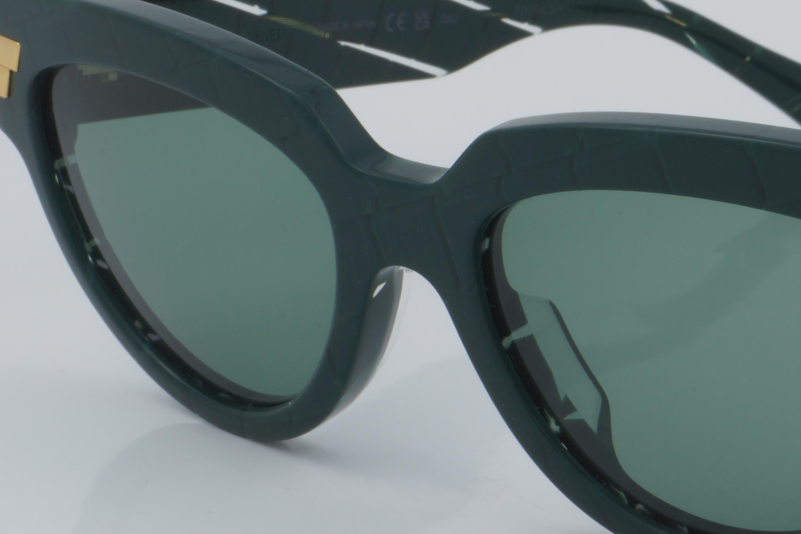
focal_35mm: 147
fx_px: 3271
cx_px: 745
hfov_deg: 13.8
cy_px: 244
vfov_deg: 9.3
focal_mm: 50
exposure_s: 1/4
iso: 100
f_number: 32
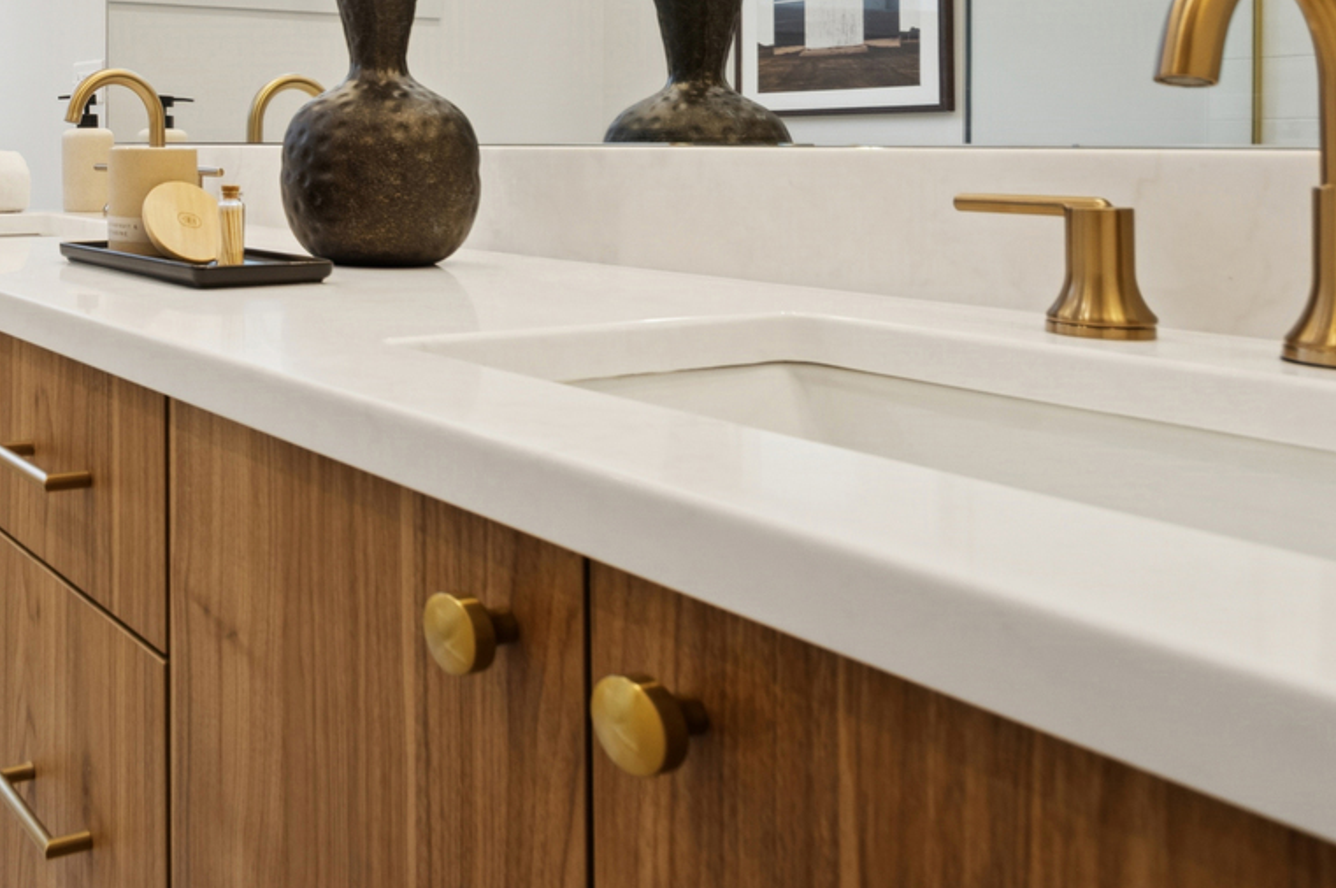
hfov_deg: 49.7
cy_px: 130
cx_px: 51
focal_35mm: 32
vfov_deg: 38.8
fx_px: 1187
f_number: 10
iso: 200
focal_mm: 10
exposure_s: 1/10
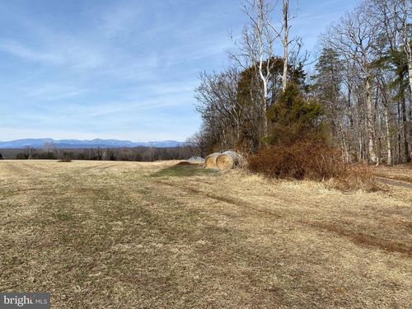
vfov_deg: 53.1
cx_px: 206
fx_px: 309
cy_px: 154
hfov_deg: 67.3
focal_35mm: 26
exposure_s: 1/3731
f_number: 1.8
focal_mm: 4.25
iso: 32
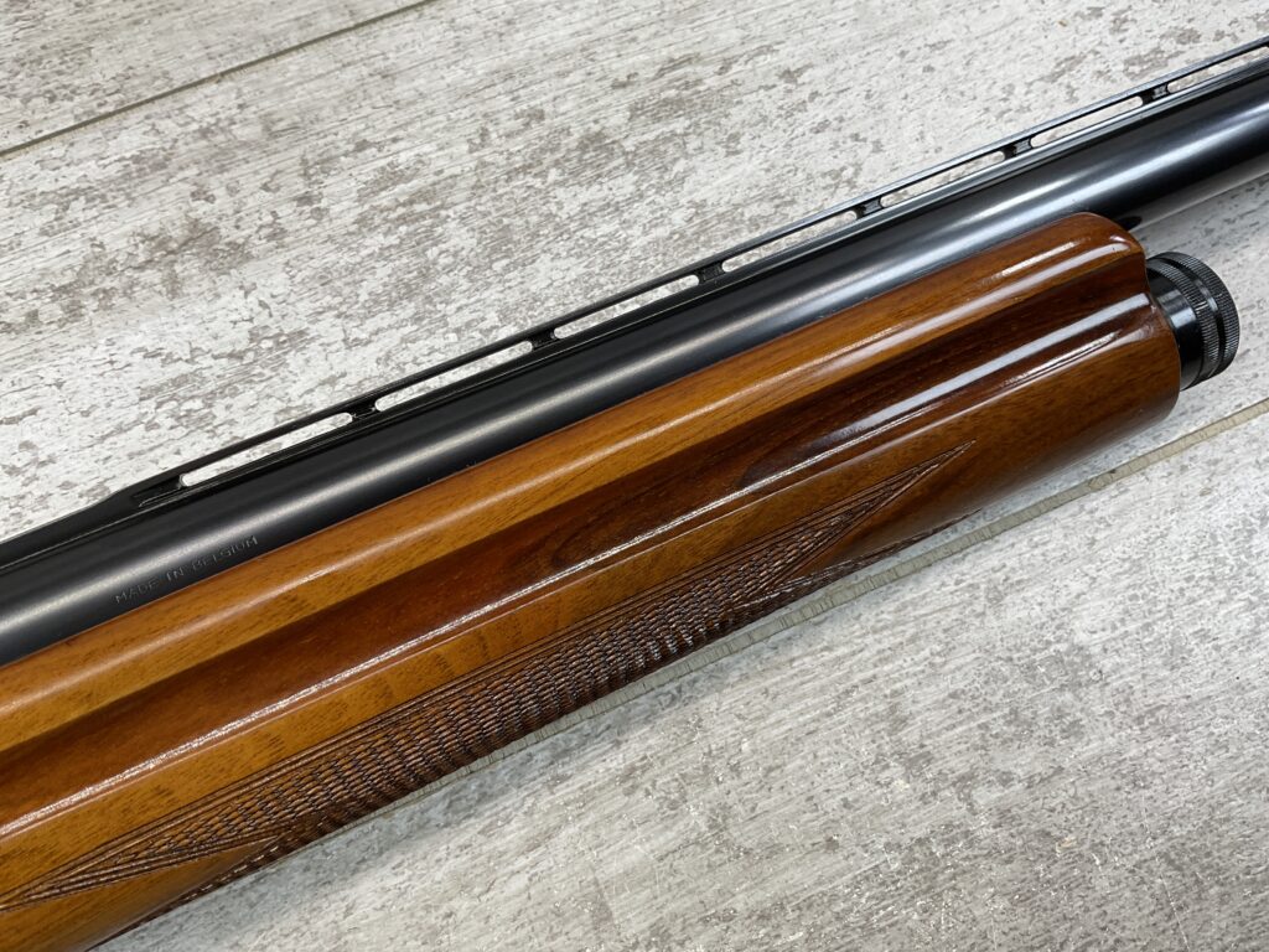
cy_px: 476
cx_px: 634
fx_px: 1063
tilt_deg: -73.9
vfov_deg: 48.2
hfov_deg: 61.7
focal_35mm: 29
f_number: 1.8
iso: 16
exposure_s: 1/120
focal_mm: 3
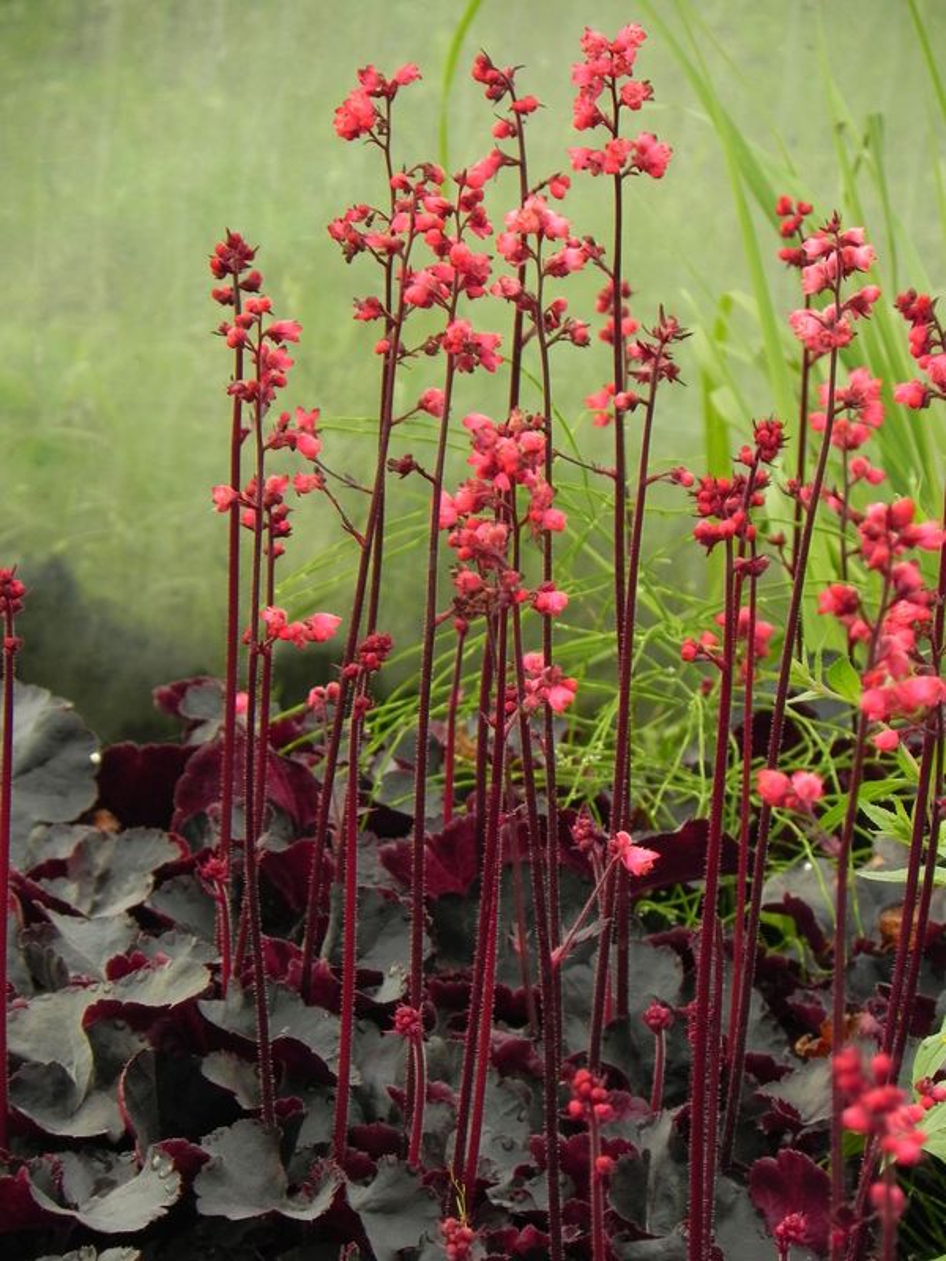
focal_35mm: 291
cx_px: 473
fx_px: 10603
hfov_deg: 5.1
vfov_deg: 6.8
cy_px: 630
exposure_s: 1/160
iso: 160
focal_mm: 51.8
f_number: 5
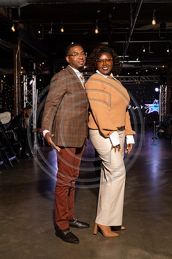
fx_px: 345
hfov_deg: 28.0
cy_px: 130
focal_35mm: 48
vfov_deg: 41.2
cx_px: 86
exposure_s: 1/200
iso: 1250
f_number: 6.3
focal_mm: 48
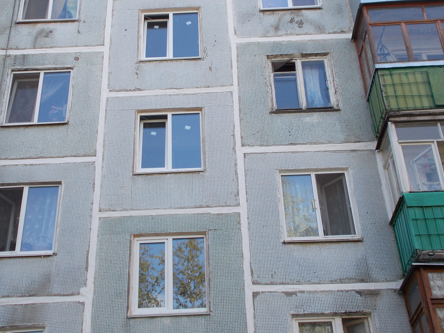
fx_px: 744
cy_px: 132
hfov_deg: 33.2
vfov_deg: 25.2
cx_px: 199
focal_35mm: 58
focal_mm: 7.9
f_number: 4.2
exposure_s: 1/160
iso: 80
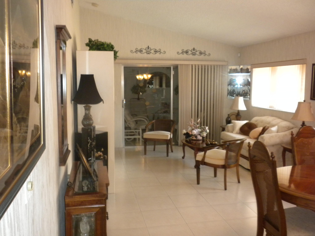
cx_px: 158
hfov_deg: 50.1
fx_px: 337
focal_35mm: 37
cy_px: 118
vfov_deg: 38.7
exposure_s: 1/30
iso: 400
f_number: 3.5
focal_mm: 6.6
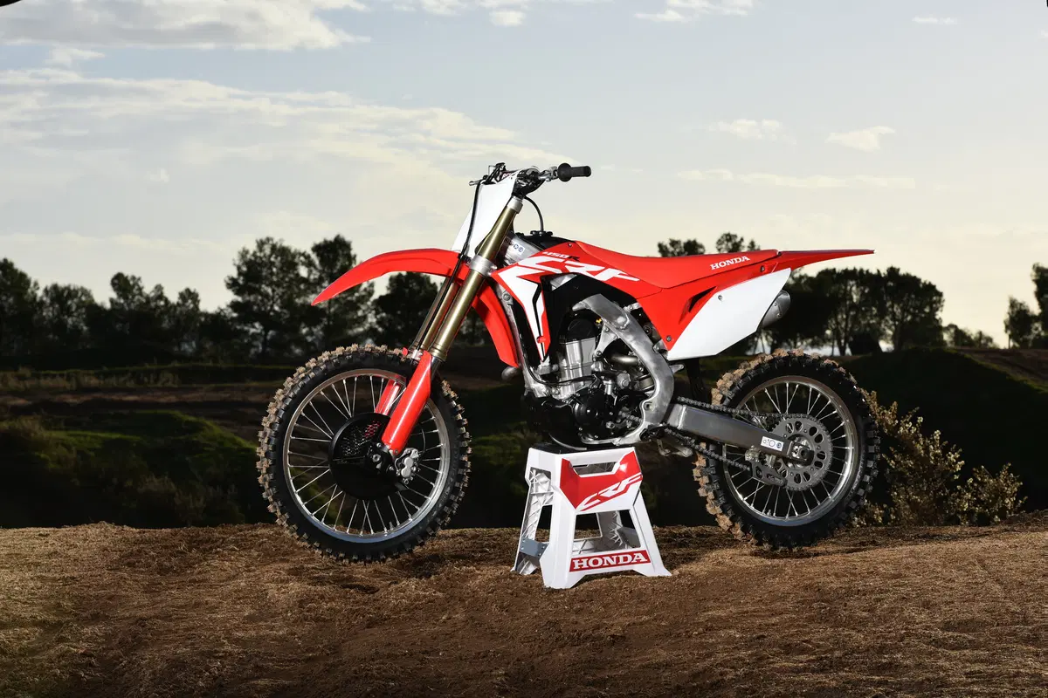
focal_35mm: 98
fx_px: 2853
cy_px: 349
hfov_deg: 20.8
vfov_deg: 14.0
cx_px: 524
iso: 64
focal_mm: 98
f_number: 10
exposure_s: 1/250
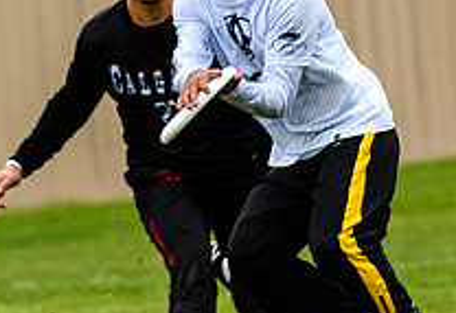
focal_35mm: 1153
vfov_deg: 1.2
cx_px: 293
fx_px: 14745
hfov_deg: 1.8
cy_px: 1
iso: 400
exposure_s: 1/1000
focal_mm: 200
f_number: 3.2
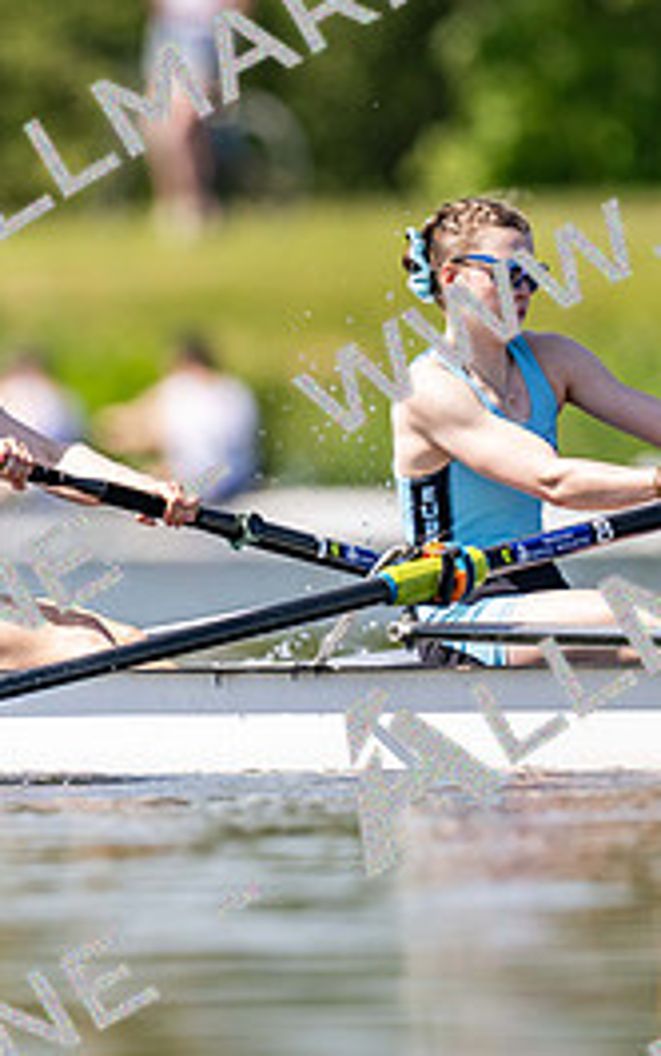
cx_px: 4
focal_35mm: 1339
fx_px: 38531
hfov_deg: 1.0
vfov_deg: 1.6
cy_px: 500
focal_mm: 600
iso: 320
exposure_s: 1/2500
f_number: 4
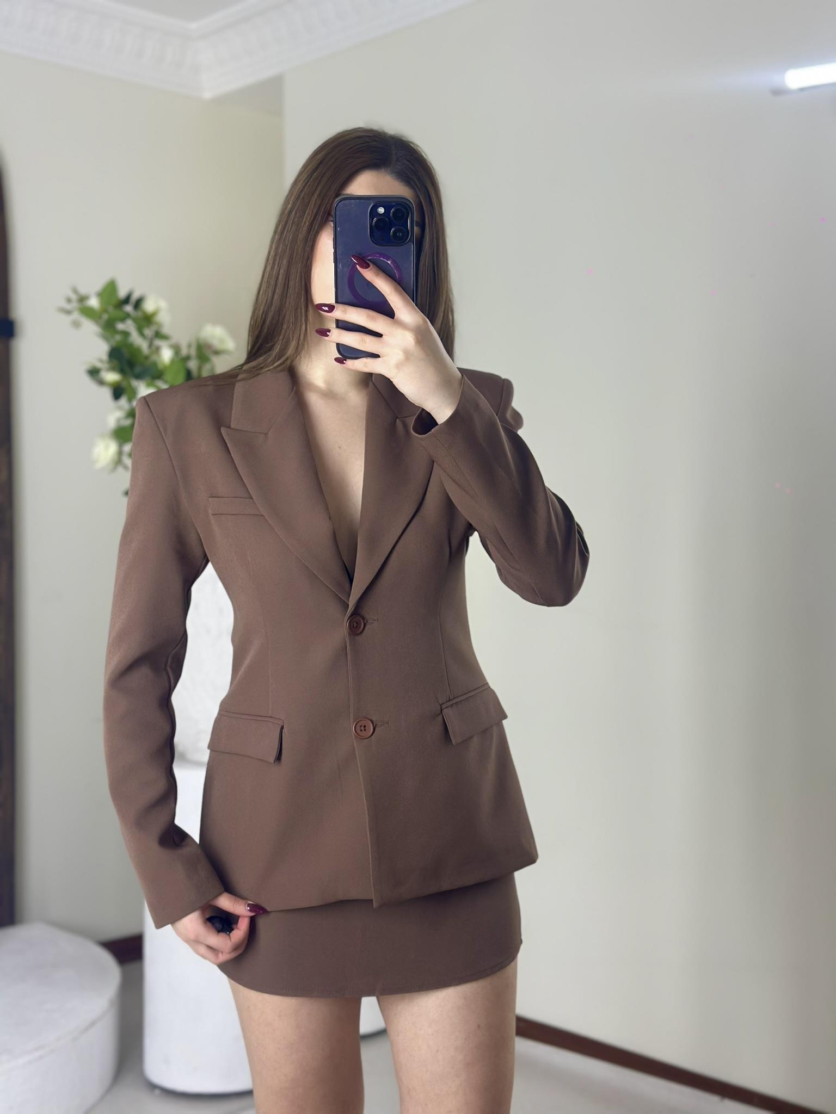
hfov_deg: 30.3
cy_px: 557
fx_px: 1546
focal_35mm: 48
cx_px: 418
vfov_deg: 39.7
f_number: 1.78
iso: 80
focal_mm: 6.86
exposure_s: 1/301
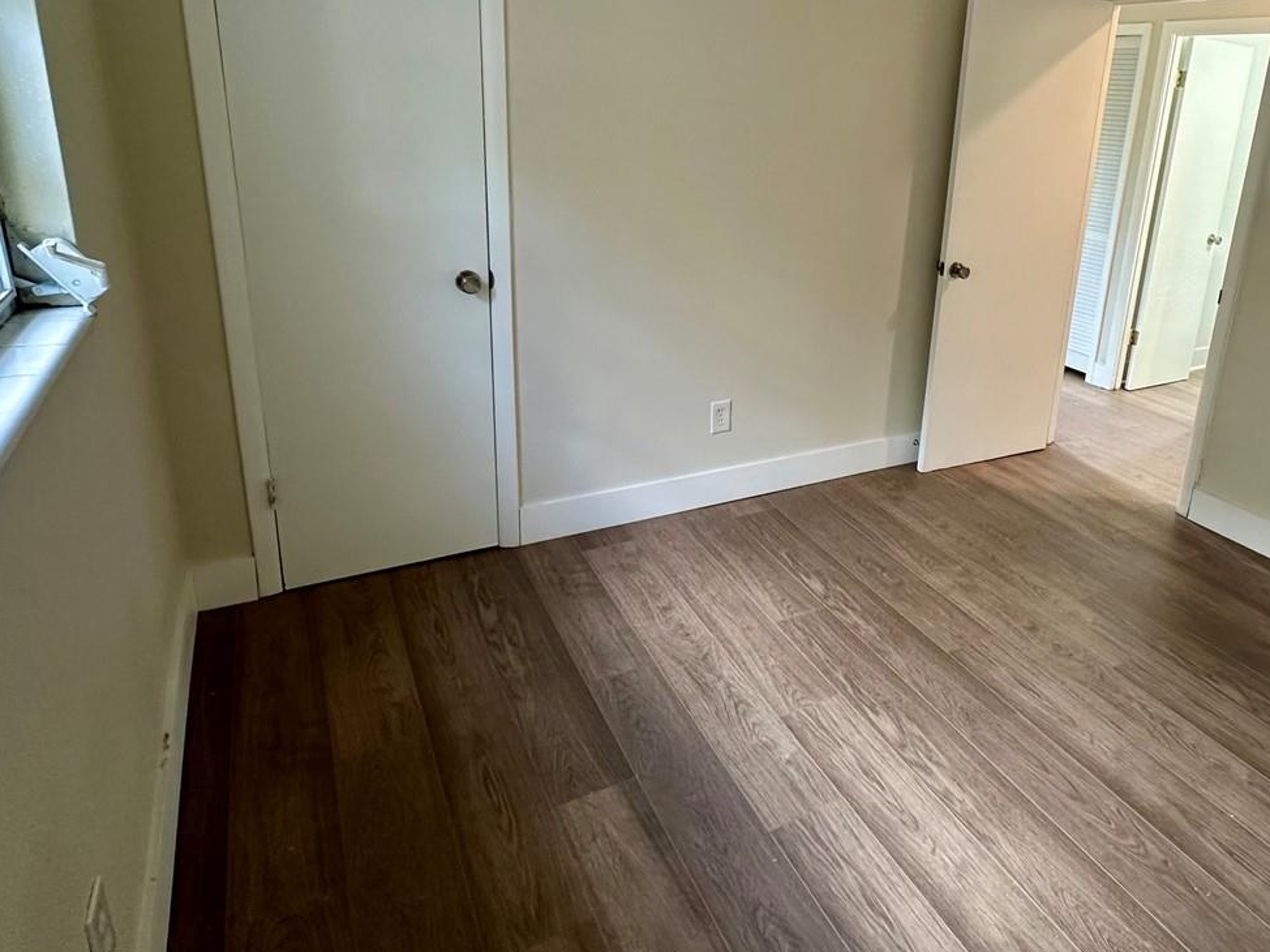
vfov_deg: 57.9
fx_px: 844
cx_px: 820
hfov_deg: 72.3
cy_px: 343
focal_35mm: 23
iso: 200
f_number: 2.2
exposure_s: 1/60
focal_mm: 2.22
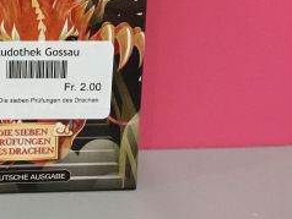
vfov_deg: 18.0
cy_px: -42
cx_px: -15
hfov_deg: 23.7
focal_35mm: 78
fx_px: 659
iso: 200
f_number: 2.4
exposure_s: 1/25
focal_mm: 3.3
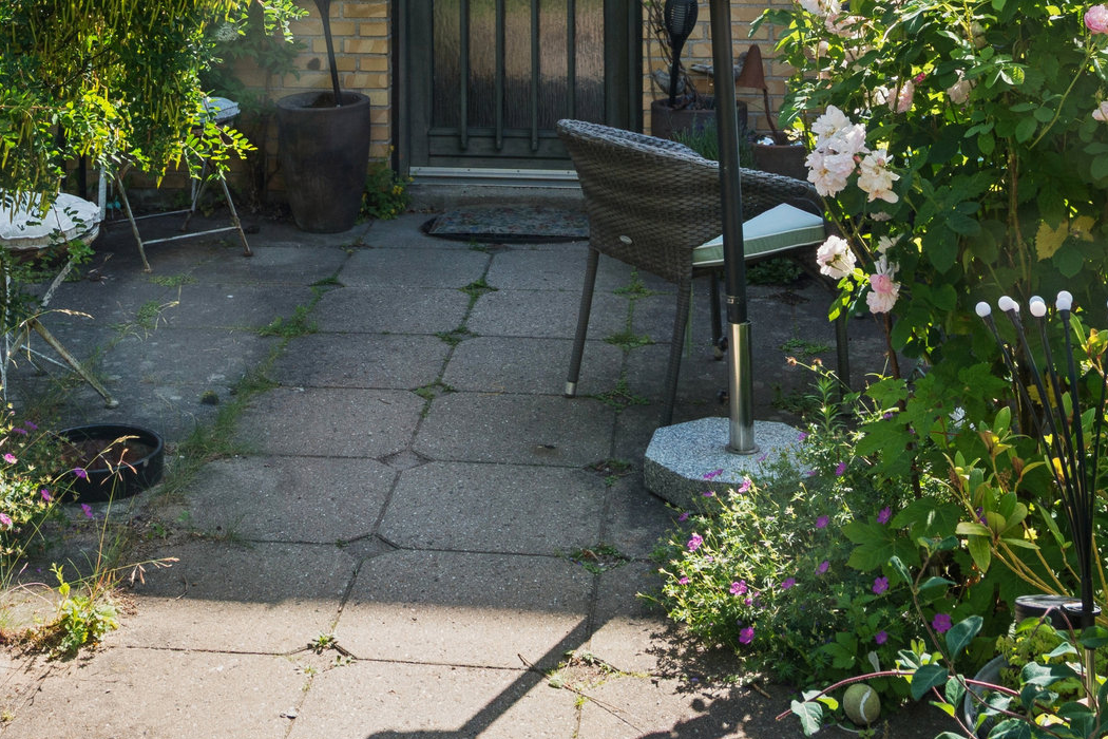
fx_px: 1847
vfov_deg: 20.8
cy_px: -194
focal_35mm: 60
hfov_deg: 33.3
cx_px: 465
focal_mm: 21
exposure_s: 1/125
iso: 200
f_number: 10
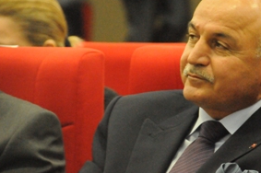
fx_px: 2926
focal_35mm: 404
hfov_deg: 5.1
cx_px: 193
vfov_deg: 3.4
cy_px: 99
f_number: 5.6
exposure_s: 1/60
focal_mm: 170
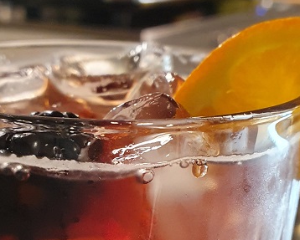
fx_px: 604
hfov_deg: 27.9
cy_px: 226
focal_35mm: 68
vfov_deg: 21.9
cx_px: 147
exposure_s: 1/50
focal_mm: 4.32
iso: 500
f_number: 2.4
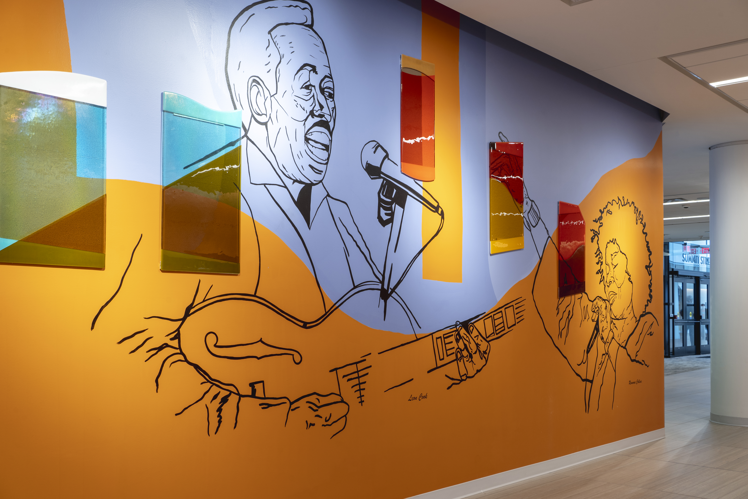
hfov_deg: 54.4
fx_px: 727
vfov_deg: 37.9
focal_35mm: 35
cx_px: 374
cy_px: 250
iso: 160
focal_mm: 35
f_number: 11
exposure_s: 1/8
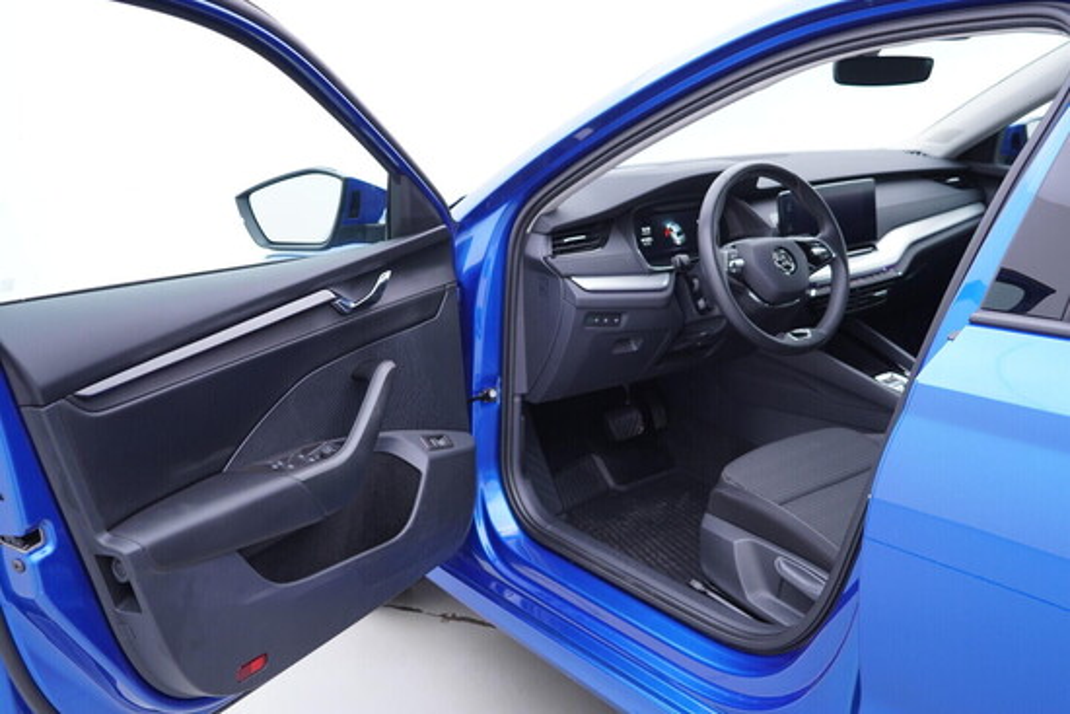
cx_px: 535
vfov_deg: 36.9
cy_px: 357
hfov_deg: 53.1
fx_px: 1070
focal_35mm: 36
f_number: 2.8
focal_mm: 24
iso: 200
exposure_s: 1/40
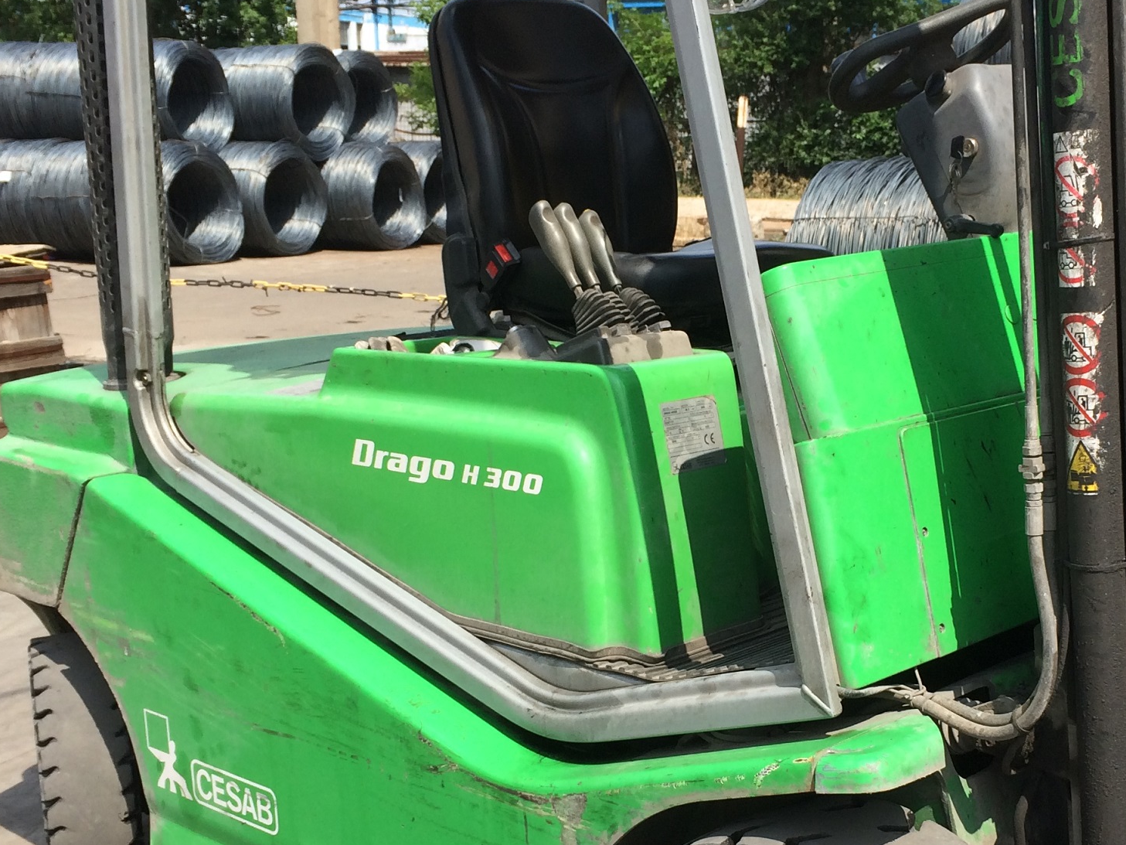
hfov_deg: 36.6
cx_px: 715
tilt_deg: -15.0
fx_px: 1692
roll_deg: +0.7
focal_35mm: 52
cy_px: 537
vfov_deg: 27.9
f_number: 2.2
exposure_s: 1/1244
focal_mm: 4.15
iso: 32
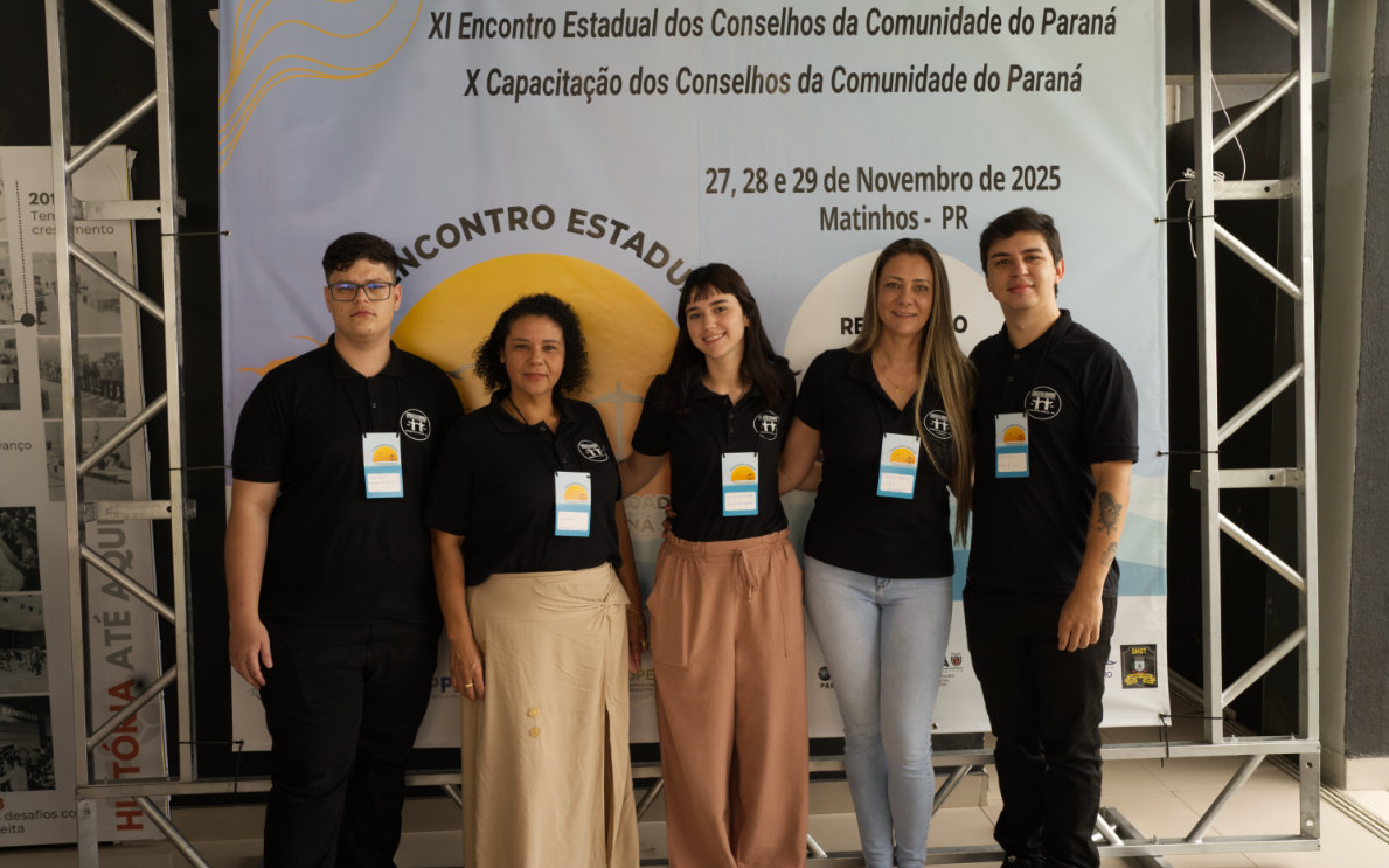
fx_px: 1363
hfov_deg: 54.0
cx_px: 690
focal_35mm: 36
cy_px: 455
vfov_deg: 35.3
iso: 500
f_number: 6.3
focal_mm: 35
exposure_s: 1/100
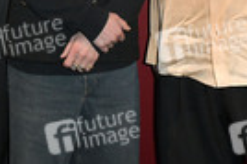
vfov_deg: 12.4
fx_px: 713
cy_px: -98
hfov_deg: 19.4
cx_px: 43
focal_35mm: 104
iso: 2000
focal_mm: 31
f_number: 6.3
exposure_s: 1/250
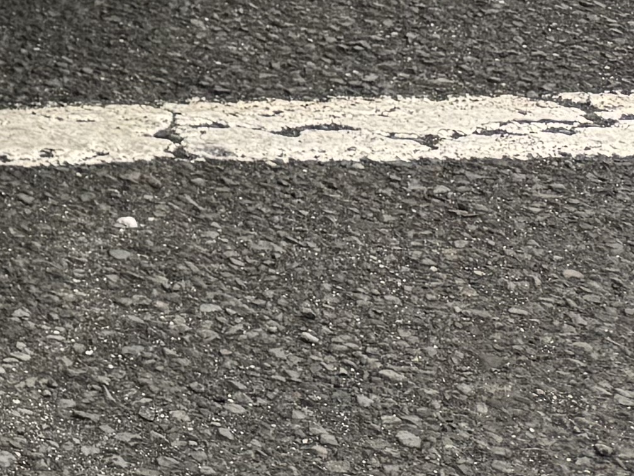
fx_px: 2491
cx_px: -991
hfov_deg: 11.4
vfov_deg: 10.2
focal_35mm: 136
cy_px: -438
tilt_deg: -7.5
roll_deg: -0.1
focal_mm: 6.76
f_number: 1.78
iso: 80
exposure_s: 1/503
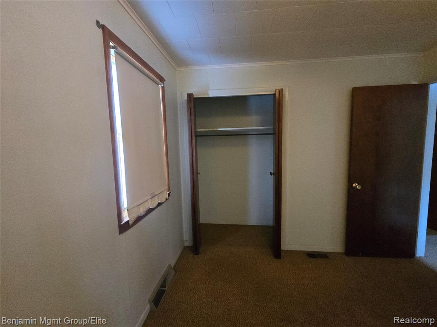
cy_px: 164
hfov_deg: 106.2
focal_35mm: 13
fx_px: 164
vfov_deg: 89.9
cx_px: 218
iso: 1250
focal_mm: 2.2
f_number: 2.2
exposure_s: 1/40
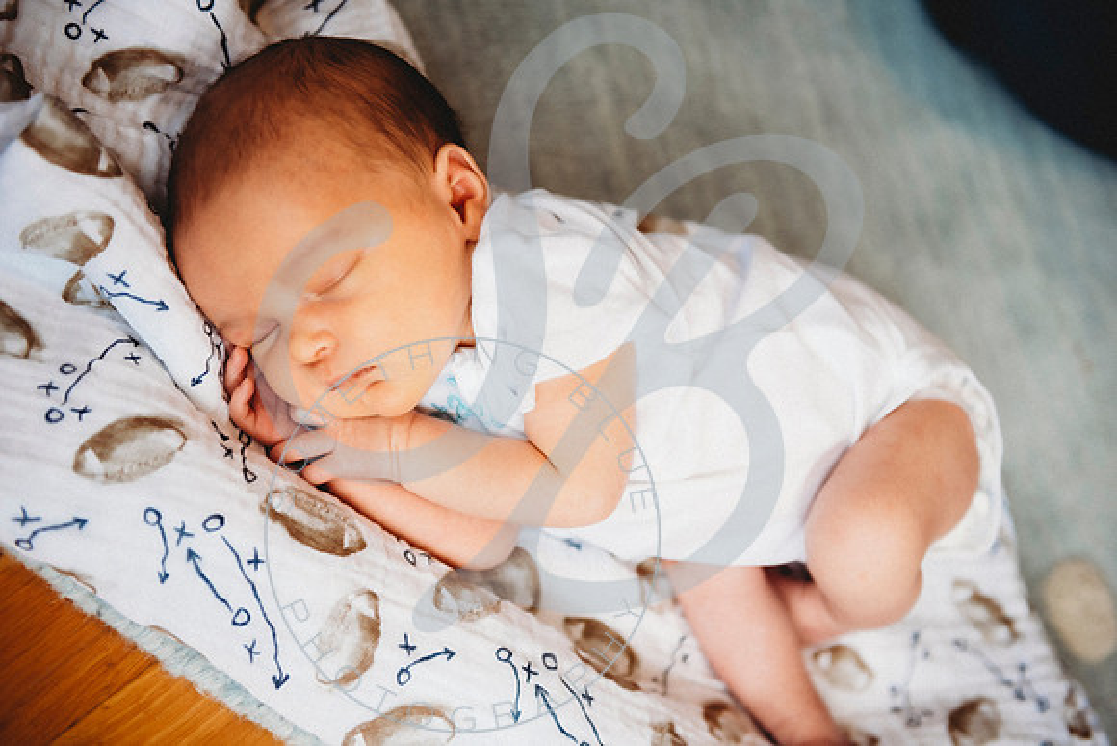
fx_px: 1490
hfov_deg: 41.1
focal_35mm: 48
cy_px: 373
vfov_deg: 28.1
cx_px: 558
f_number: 2.8
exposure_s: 1/125
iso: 1000
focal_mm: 48
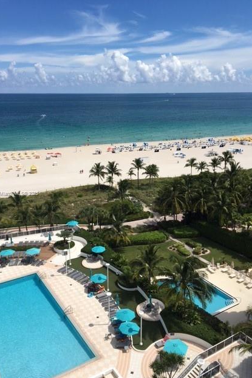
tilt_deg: -18.0
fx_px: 326
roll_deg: -0.1
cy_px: 194
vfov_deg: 60.3
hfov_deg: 42.3
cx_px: 114
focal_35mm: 31
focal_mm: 4.15
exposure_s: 1/2849
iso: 25
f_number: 2.2
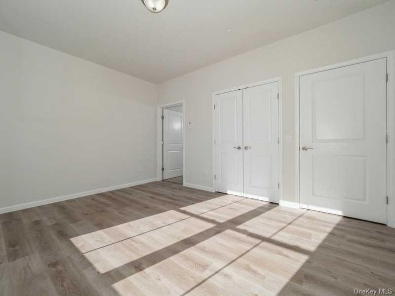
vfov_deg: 85.7
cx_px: 198
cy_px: 148
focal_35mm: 14
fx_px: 160
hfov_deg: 102.1
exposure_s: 1/160
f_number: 9
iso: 200
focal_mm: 7
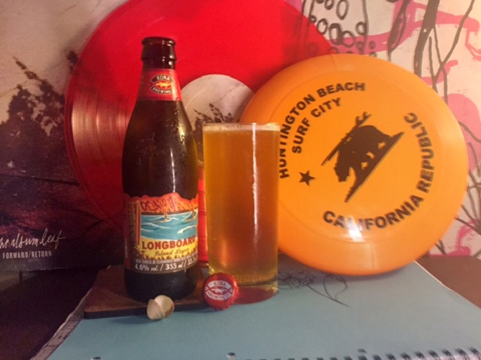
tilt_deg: -4.2
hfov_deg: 61.7
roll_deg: -0.8
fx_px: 403
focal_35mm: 29
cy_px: 180
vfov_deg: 48.2
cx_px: 240
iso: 250
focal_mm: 4.15
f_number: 2.2
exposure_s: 1/33
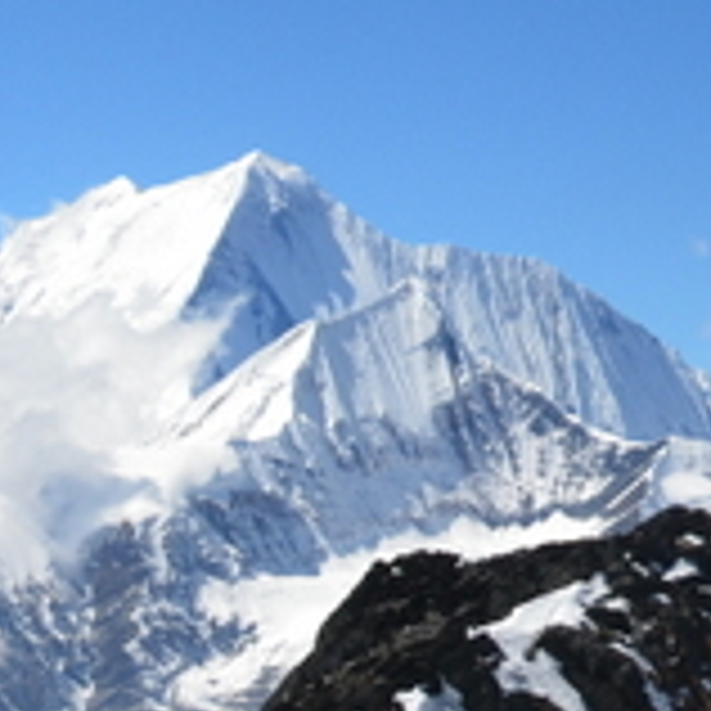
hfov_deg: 10.8
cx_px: -140
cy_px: 1202
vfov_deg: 10.5
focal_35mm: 159
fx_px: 3695
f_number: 11
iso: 200
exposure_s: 1/500
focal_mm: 22
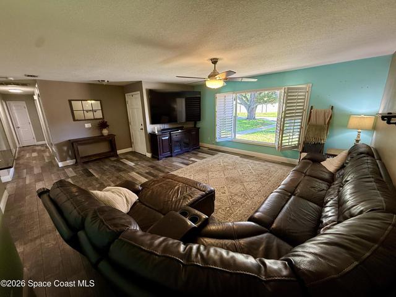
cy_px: 148
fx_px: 160
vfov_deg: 85.7
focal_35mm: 14
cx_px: 198
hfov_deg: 102.1
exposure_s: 1/60
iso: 250
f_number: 2.2
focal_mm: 2.22
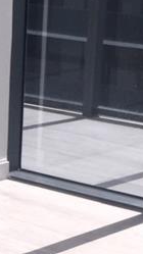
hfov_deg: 7.8
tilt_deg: -16.8
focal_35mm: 152
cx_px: -87
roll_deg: -1.6
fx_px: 1025
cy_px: 263
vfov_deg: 13.9
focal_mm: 4.15
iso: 32
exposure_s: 1/898
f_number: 2.2
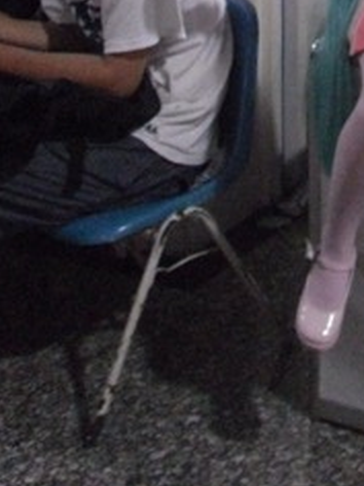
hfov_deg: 11.8
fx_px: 1710
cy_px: -78
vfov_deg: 15.6
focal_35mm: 122
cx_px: 489
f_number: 3.5
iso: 800
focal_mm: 6.3
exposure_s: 1/15
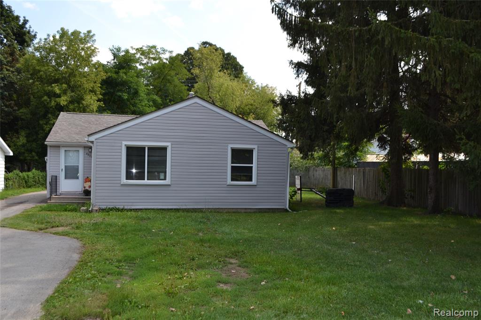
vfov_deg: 39.9
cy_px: 160
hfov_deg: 57.2
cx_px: 240
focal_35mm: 33
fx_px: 441
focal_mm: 22
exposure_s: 1/200
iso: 100
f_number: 6.3
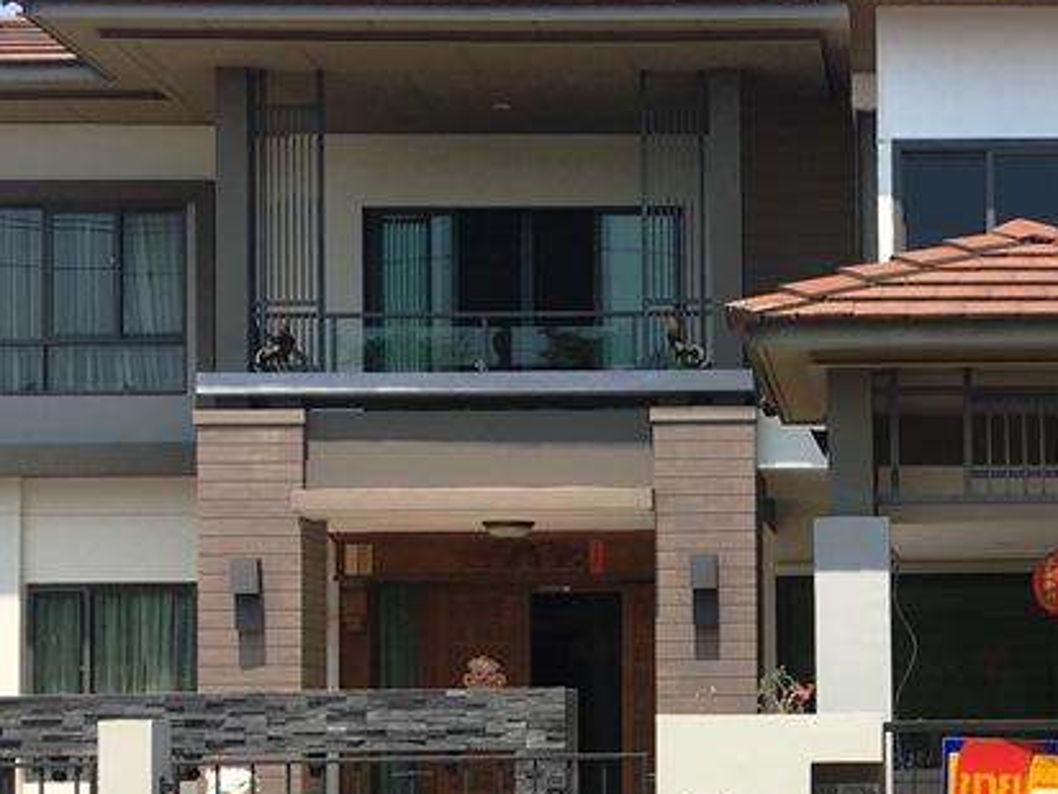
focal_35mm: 72
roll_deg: +0.9
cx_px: 982
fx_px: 2201
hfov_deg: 26.0
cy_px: 623
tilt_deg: +3.9
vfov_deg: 20.2
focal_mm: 4.15
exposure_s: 1/1282
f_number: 2.2
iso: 25
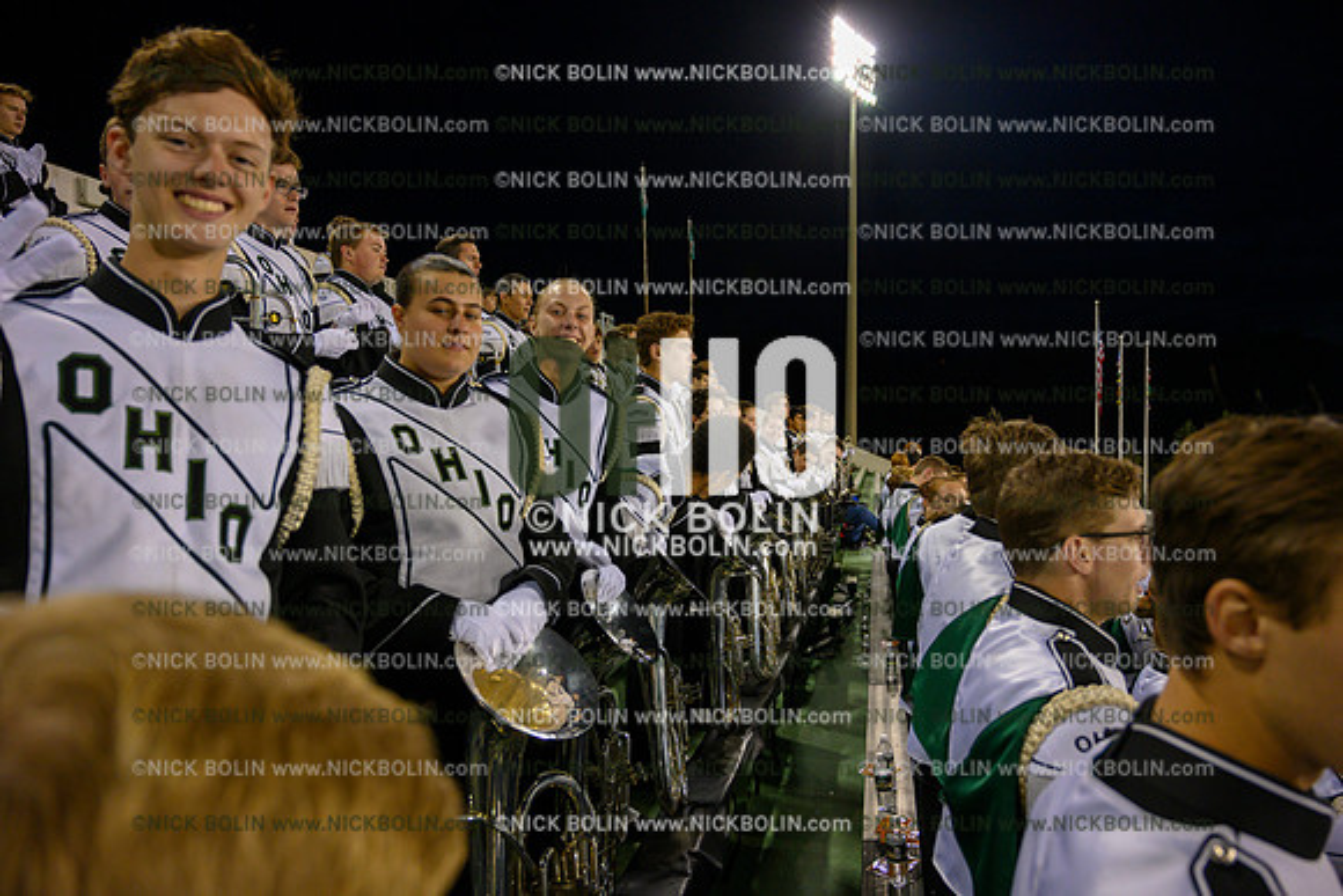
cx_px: 672
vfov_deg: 53.2
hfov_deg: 73.7
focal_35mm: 24
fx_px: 896
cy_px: 448
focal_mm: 24
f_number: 4
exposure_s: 1/250
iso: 2000
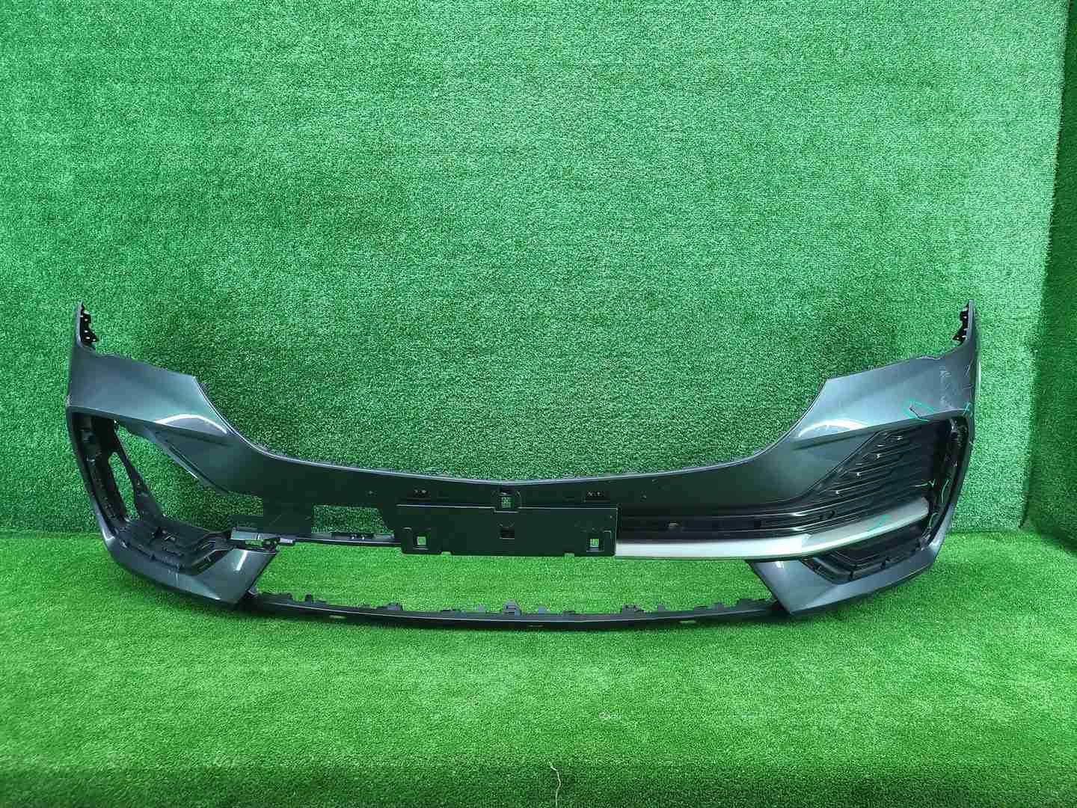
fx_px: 809
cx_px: 538
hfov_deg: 67.3
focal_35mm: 26
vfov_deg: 53.1
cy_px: 404
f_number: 1.8
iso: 232
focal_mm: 5.4
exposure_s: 1/50
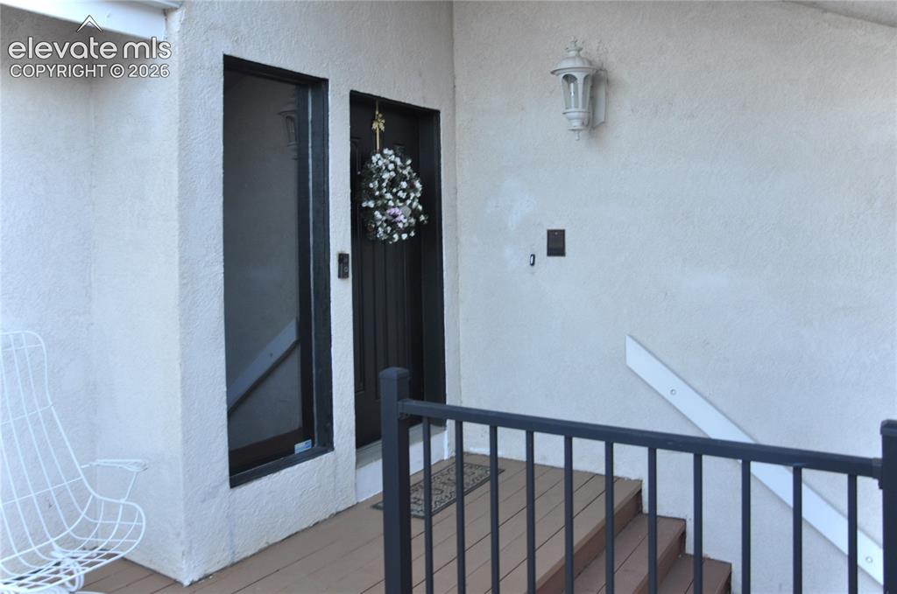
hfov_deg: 67.5
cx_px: 448
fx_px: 672
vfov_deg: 47.8
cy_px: 297
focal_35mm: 27
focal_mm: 18
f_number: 4.5
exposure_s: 1/80
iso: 400
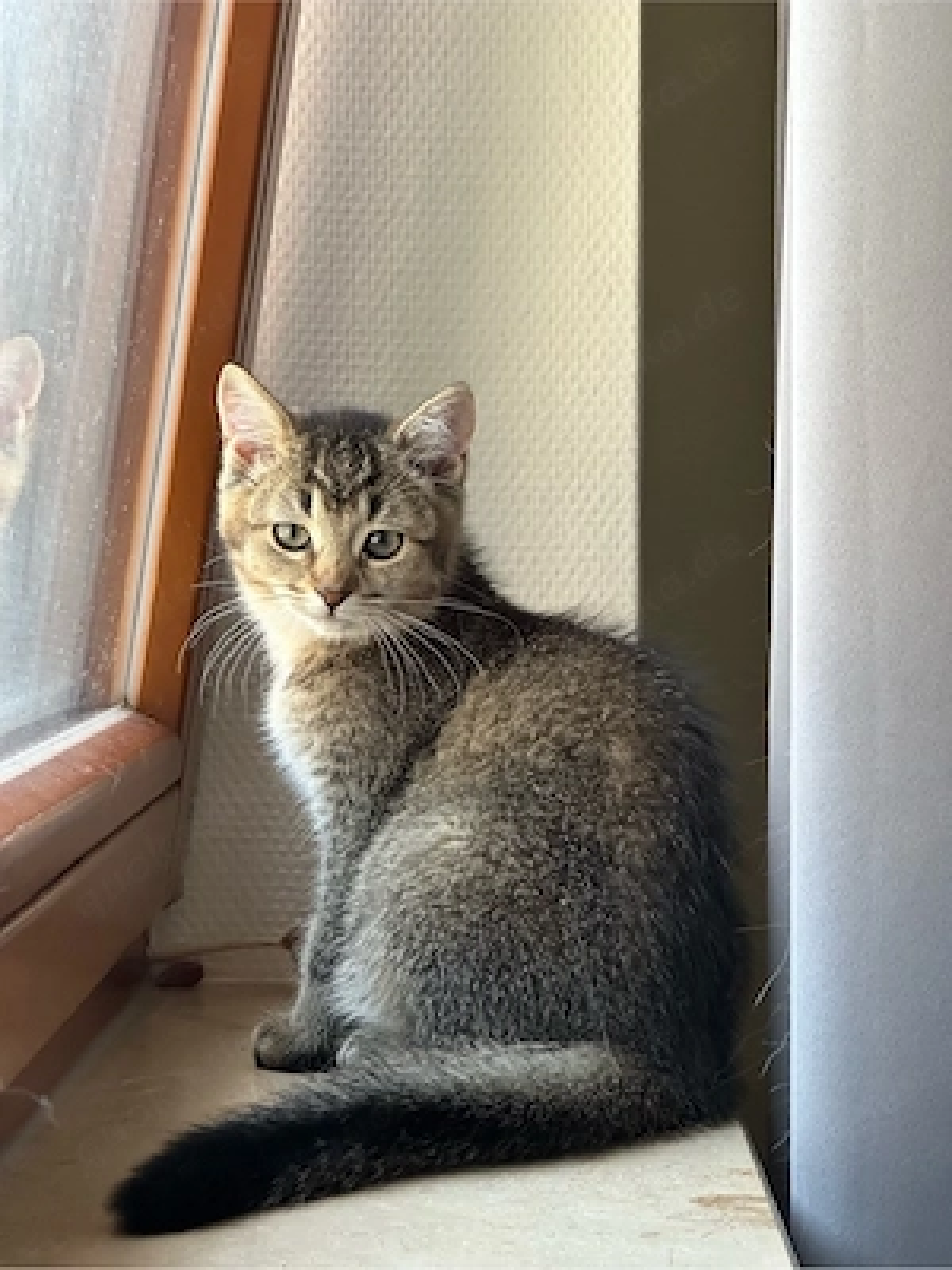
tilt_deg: -2.5
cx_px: 476
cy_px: 635
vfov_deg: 25.3
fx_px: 2824
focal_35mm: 77
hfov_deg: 19.1
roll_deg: -0.4
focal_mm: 9
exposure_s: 1/99
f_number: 2.8
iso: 200
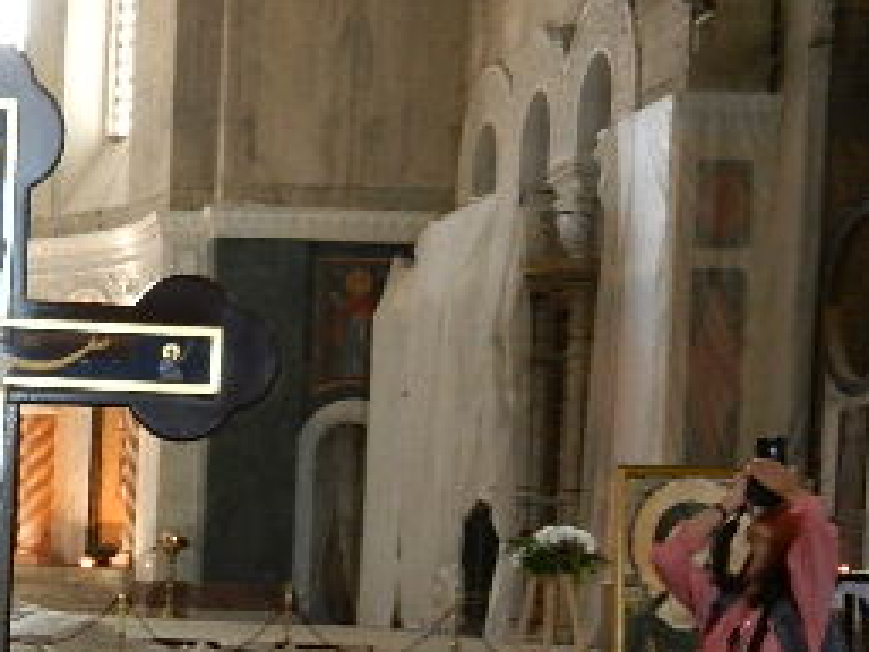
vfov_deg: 15.2
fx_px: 2385
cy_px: 672
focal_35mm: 95
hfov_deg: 19.6
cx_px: -143
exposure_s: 1/13
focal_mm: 6.9
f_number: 4
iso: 400
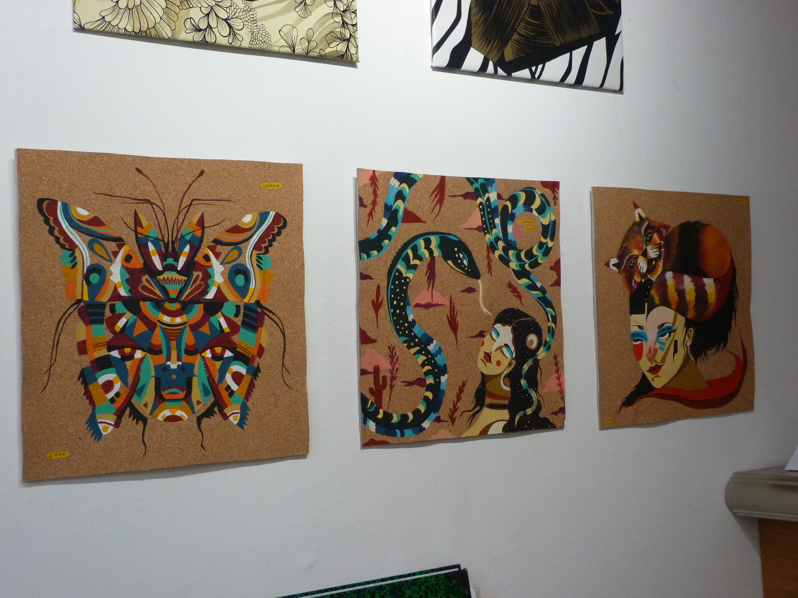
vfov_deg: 28.6
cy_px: 299
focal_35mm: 51
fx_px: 1176
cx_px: 399
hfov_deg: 37.5
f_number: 3.2
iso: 320
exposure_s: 1/60
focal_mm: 9.2
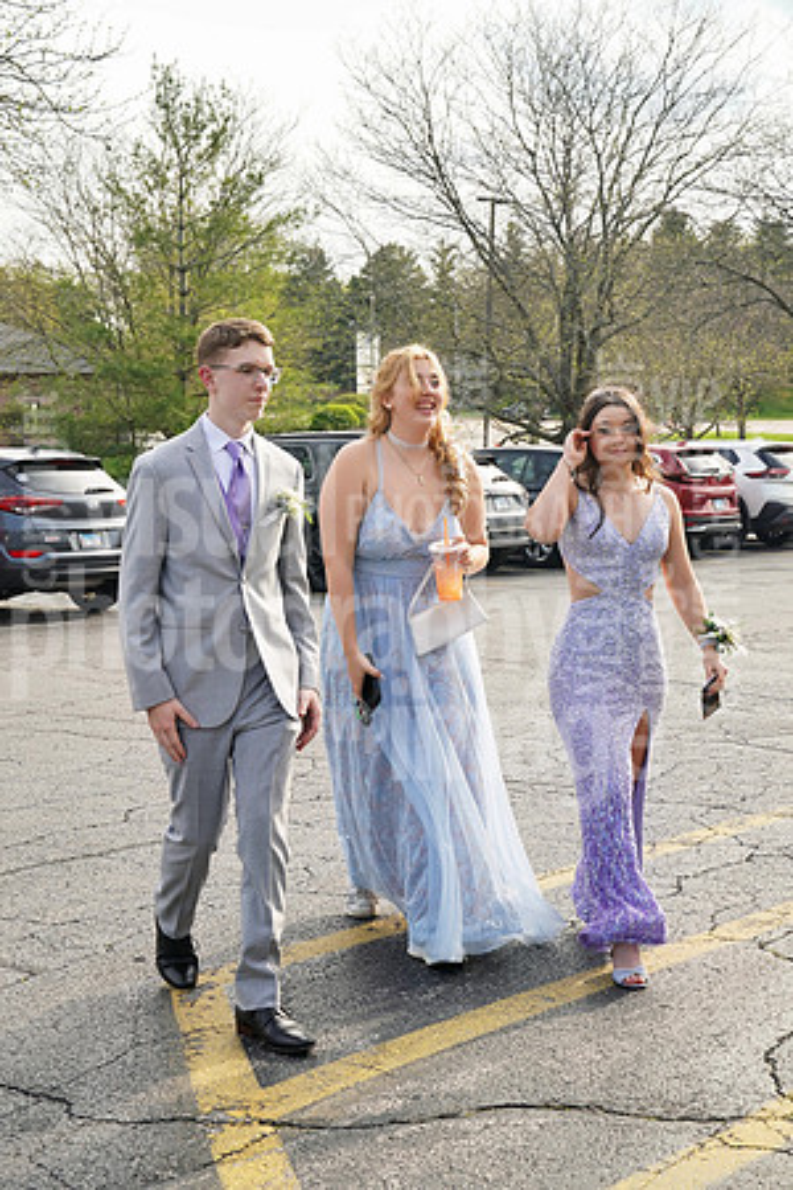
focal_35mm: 58
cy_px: 595
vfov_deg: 34.2
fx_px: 1933
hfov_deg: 23.2
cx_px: 396
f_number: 6.3
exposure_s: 1/250
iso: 250
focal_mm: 39
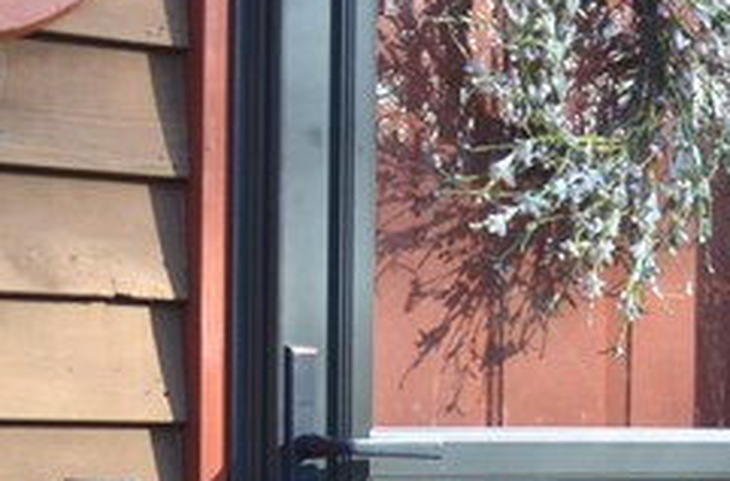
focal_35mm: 163
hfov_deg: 11.7
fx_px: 3295
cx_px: 1287
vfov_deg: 8.2
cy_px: 635
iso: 250
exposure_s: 1/125
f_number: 5.6
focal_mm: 24
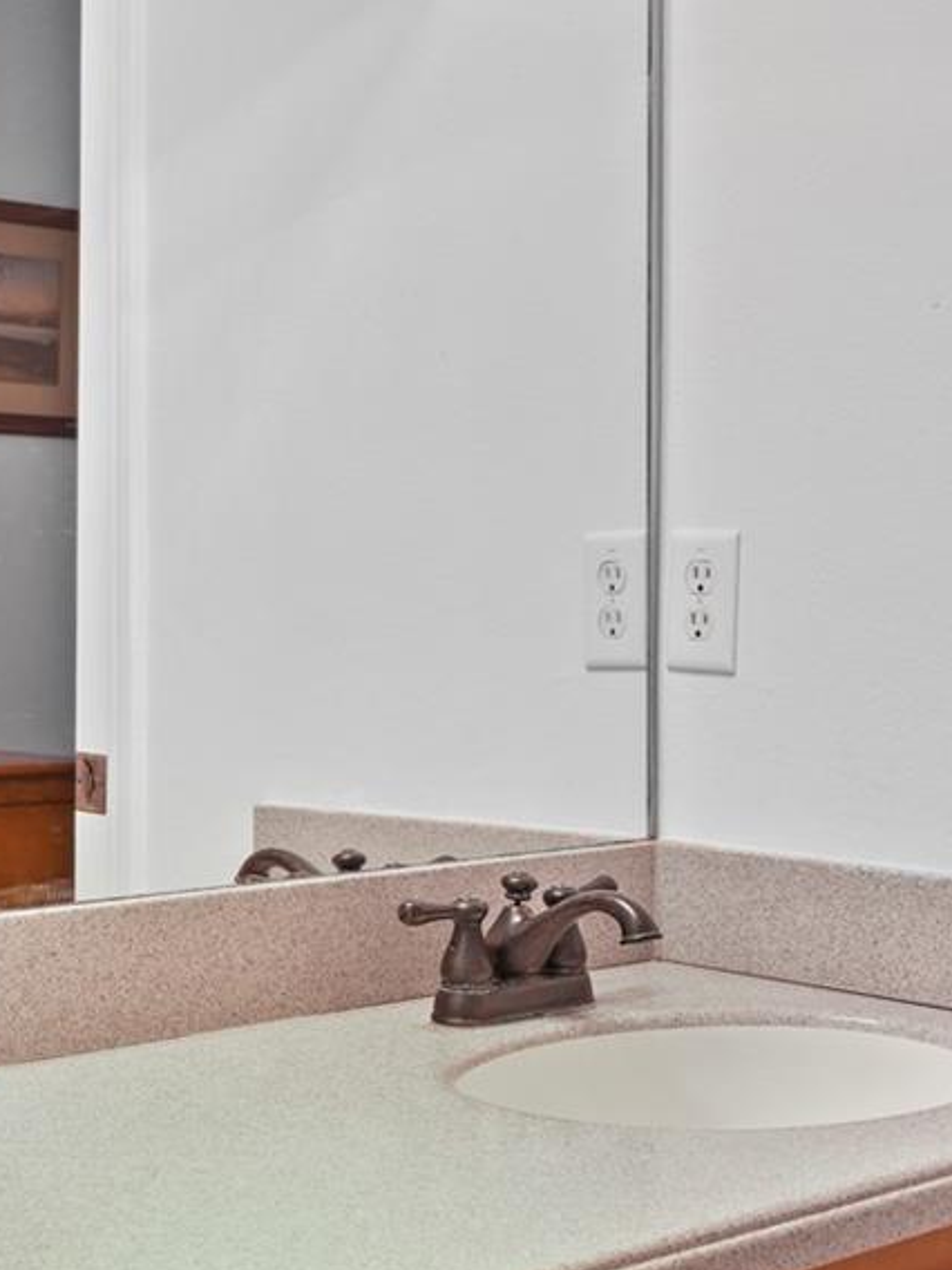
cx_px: 472
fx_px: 2458
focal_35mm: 67
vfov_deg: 28.9
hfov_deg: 21.9
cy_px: 684
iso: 160
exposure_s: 1/1.25
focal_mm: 16.5
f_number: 4
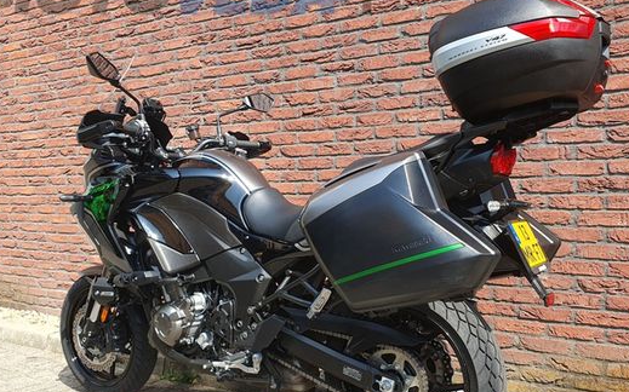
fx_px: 583
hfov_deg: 56.7
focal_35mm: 34
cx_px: 333
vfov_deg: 37.1
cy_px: 234
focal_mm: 4.32
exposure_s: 1/449
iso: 50
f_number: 2.4
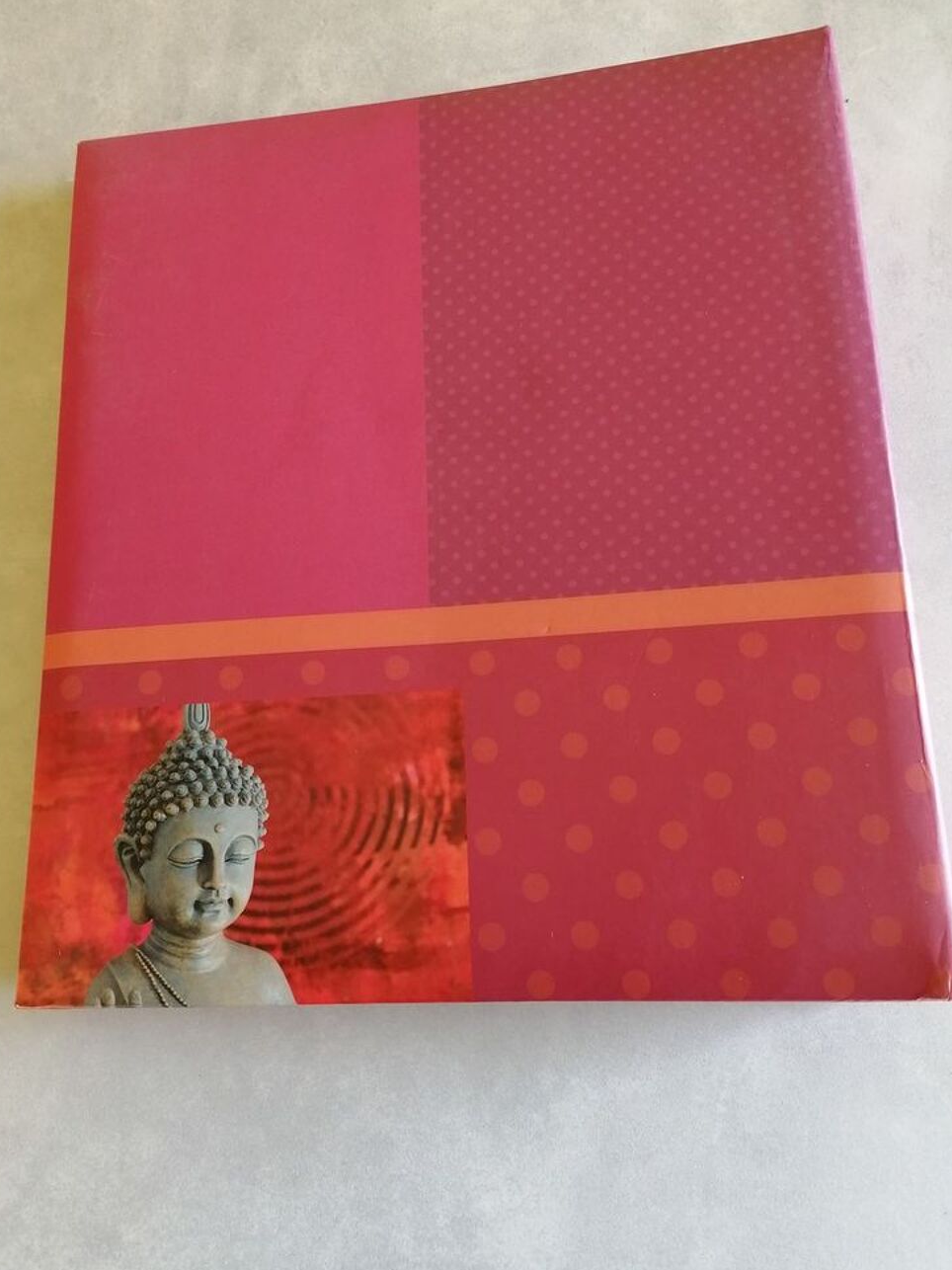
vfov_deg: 63.5
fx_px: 1027
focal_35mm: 28
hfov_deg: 49.7
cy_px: 639
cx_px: 471
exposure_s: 1/33.3
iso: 160
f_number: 1.8
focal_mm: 4.75
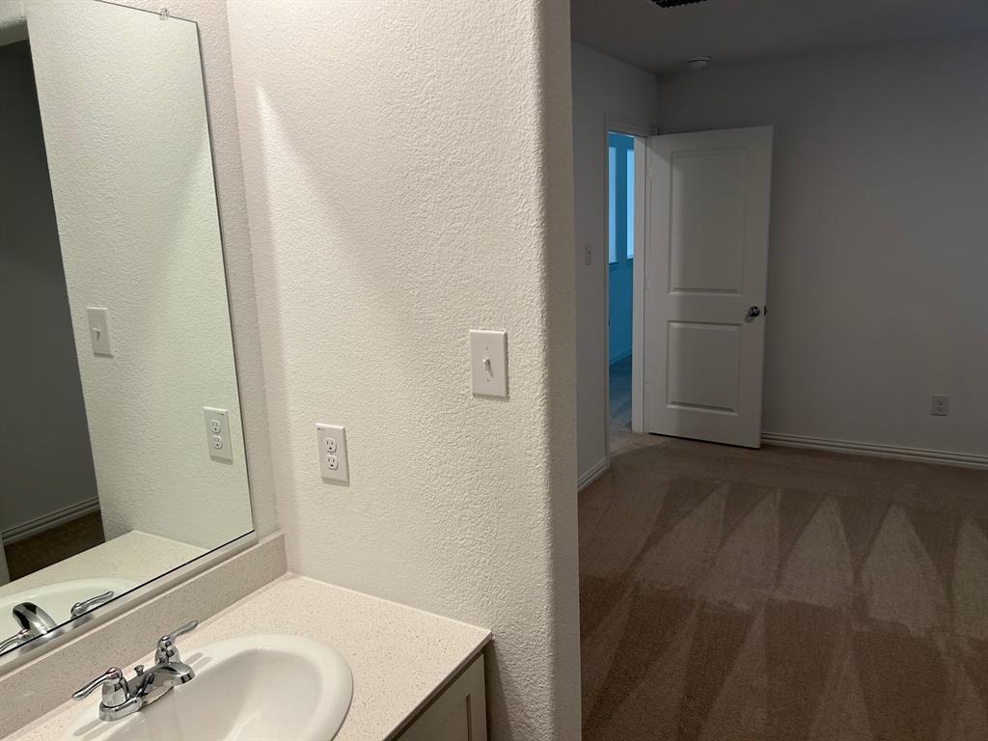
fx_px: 742
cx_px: 494
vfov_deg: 53.1
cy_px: 370
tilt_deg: -11.4
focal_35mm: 26
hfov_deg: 67.3
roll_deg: +1.8
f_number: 1.5
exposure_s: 1/120
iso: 64
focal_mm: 5.7
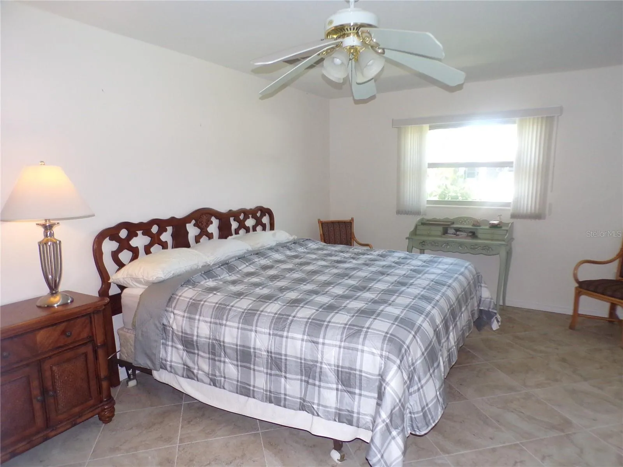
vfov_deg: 56.8
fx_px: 432
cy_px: 234
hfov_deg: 71.6
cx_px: 312
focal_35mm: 24
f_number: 3
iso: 250
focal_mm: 4.3
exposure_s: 1/60
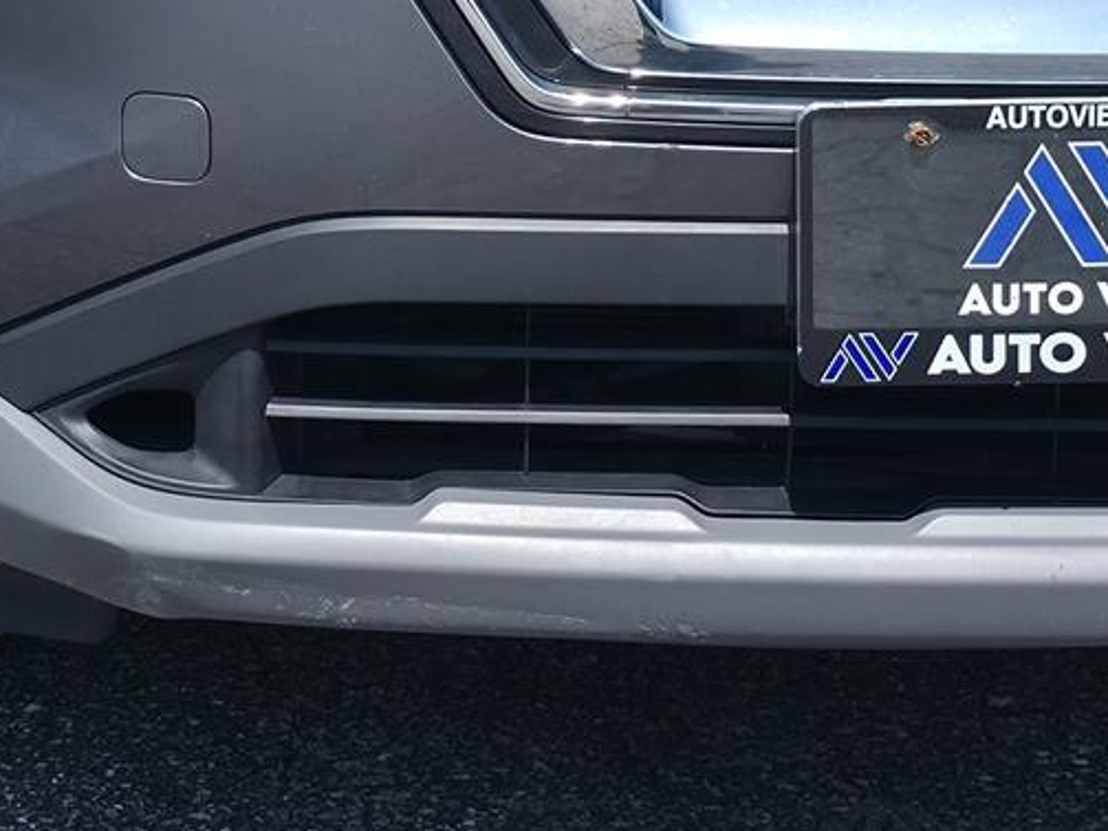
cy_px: -181
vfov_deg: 12.4
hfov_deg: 16.7
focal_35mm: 117
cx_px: 267
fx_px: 3744
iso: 50
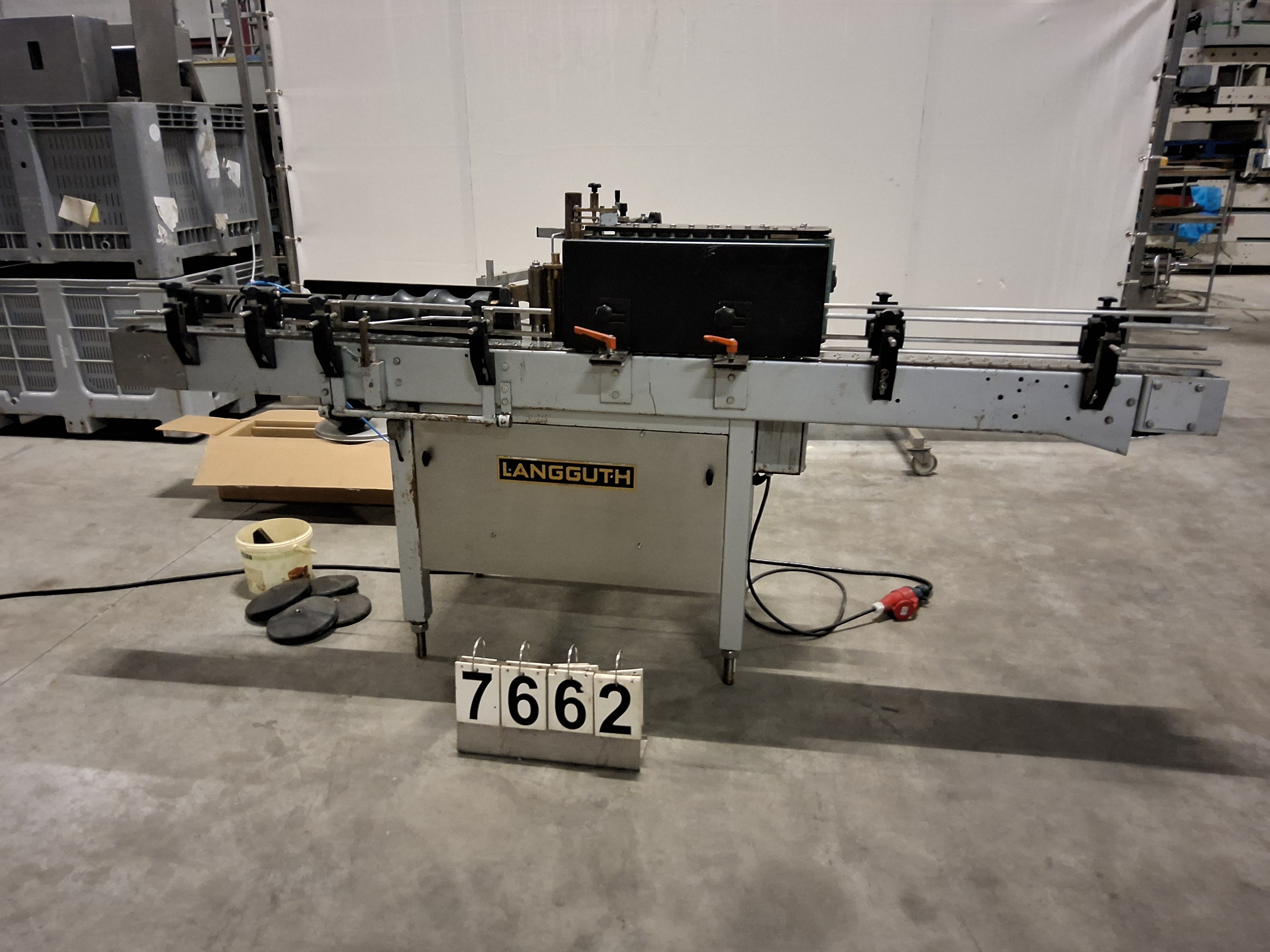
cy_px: 476
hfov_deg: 69.4
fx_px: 917
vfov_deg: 54.9
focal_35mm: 25
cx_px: 635
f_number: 2
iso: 640
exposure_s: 1/20
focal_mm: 3.08
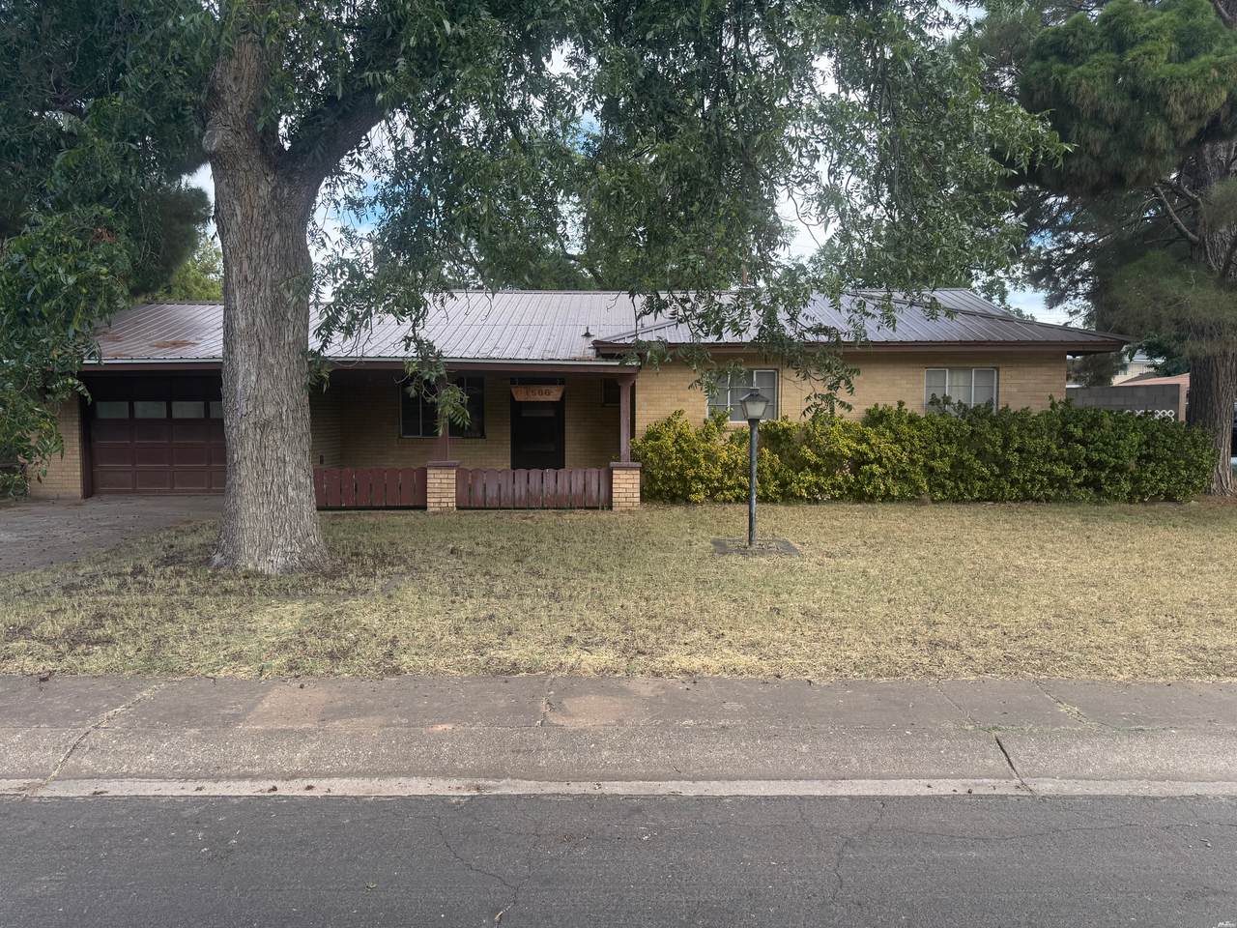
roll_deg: -0.1
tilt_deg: -3.7
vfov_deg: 56.8
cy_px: 464
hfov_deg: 71.6
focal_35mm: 24
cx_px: 618
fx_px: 858
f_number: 1.78
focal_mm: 6.76
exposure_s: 1/1060
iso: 100
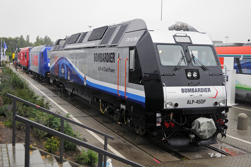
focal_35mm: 48
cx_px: 126
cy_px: 84
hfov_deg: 41.2
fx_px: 334
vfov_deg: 28.0
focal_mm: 32
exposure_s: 1/500
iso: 400
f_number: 5
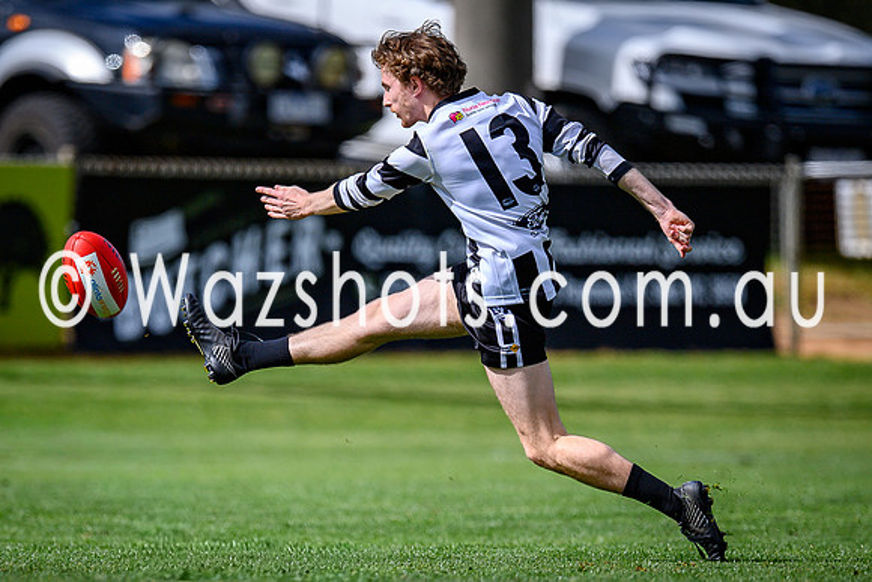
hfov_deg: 2.5
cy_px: 462
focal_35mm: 833
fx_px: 20193
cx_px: 355
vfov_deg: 1.7
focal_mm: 500
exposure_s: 1/2500
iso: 200
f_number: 4
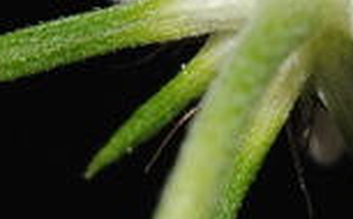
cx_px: 335
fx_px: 2929
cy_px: -96
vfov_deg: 4.3
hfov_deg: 6.9
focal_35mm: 305
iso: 100
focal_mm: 40
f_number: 13
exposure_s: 1/160
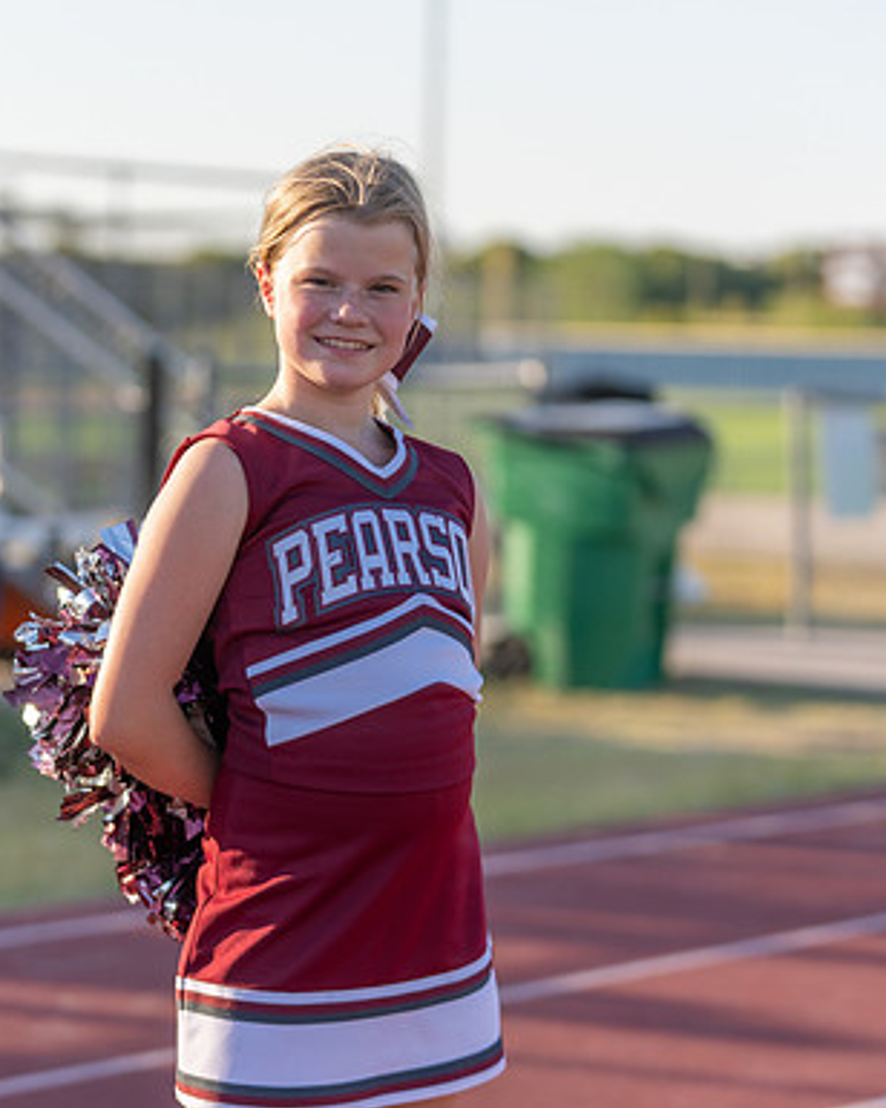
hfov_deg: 11.6
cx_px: 319
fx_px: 4359
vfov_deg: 14.5
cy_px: 554
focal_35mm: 133
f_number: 2.8
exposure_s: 1/1000
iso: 100
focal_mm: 94
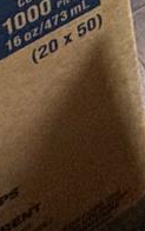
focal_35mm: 155
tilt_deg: -11.8
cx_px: 589
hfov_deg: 6.6
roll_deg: -0.4
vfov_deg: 9.0
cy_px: -582
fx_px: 977
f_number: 2.2
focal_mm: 2.22
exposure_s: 1/60
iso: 320
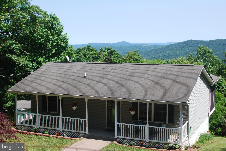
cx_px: 113
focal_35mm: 52
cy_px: 76
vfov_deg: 25.8
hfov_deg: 37.8
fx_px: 330
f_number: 6.3
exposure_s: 1/160
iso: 100
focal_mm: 35
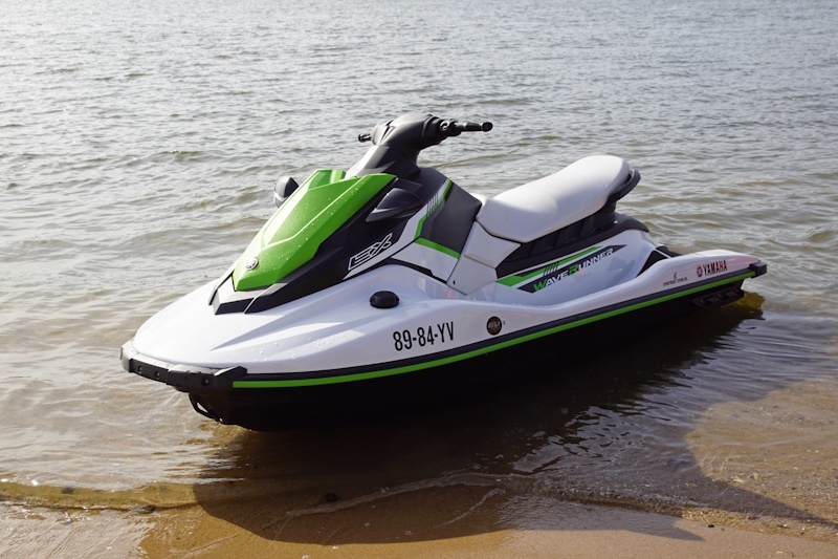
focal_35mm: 45
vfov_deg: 29.9
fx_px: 1047
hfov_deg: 43.6
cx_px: 419
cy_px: 280
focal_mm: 30
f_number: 9
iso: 100
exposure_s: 1/125
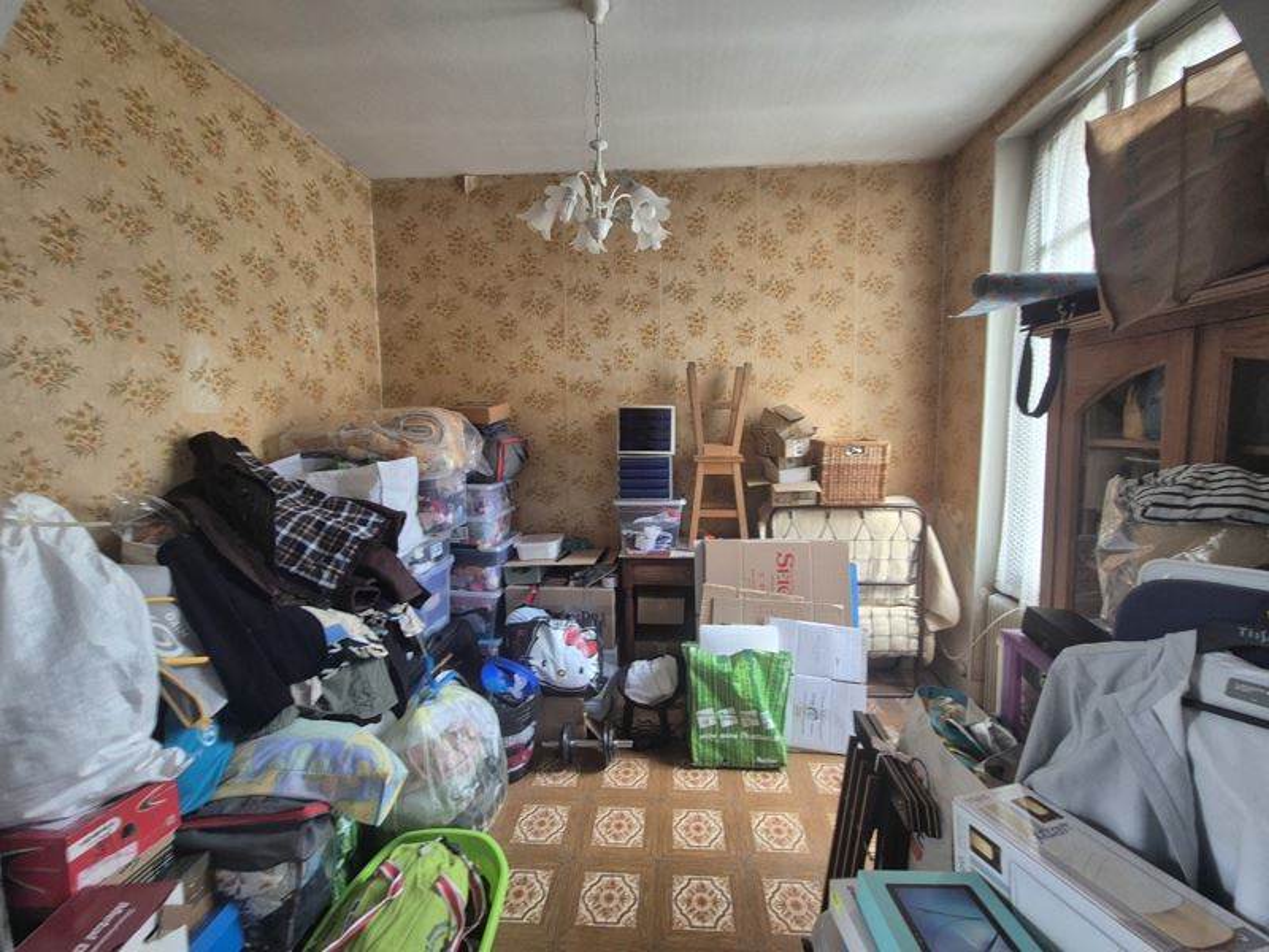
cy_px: 476
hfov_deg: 106.2
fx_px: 477
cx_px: 634
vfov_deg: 89.9
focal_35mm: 13
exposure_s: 1/50
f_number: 2.2
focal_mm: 2.2
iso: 160
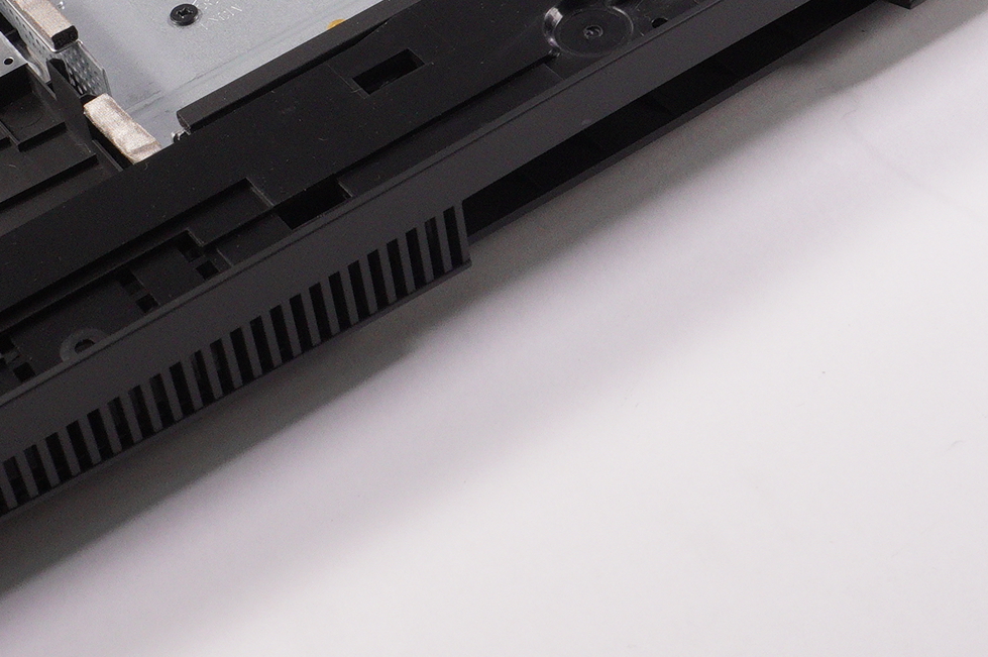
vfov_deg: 15.3
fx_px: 2400
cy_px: 5
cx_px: 236
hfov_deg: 23.0
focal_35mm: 88
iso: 800
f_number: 9
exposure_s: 1/250
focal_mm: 19
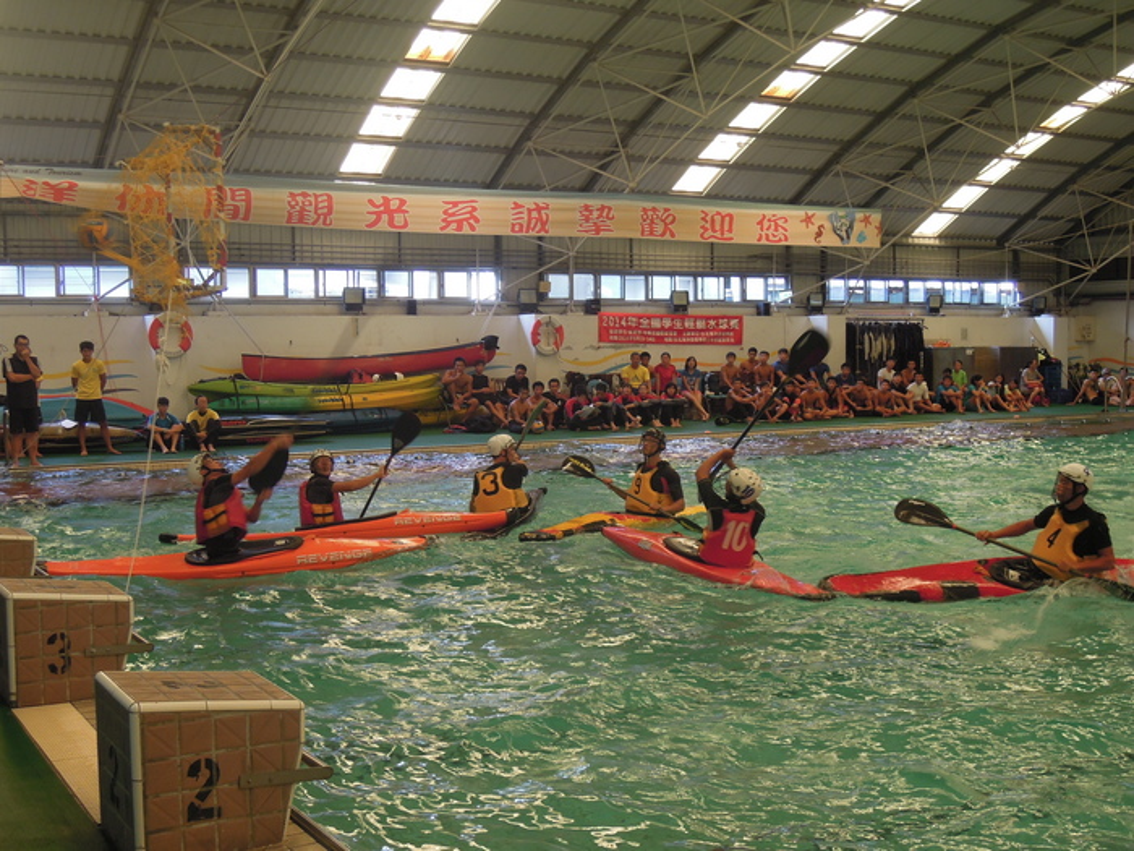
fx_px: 1474
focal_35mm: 45
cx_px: 567
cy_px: 426
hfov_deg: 42.1
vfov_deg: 32.2
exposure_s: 1/50
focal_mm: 8.1
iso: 180
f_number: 3.5
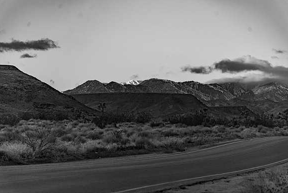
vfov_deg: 11.3
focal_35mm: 121
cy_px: 96
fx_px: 968
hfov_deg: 16.9
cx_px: 144
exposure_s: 1/640
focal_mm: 120
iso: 100
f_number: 4
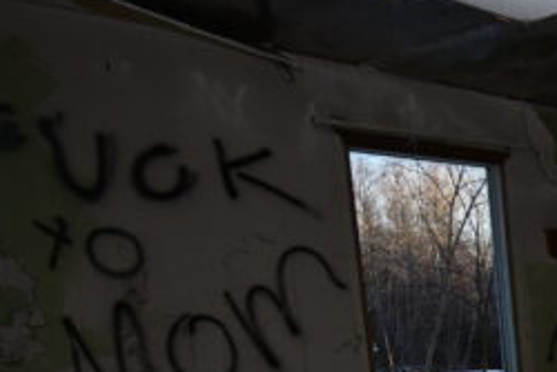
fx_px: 712
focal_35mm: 46
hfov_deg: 29.7
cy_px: 432
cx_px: 795
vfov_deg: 26.4
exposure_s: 1/200
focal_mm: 10
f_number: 5.6
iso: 125
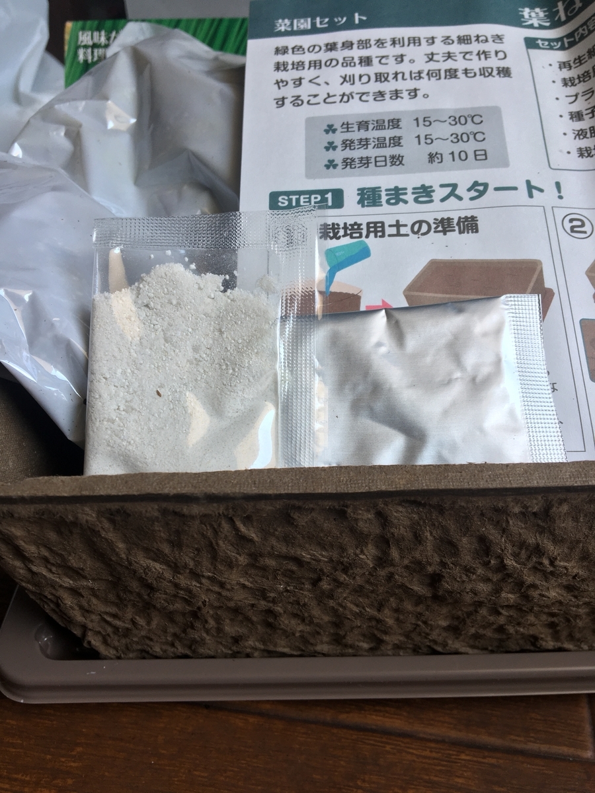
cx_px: 298
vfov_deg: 61.7
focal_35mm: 29
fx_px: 665
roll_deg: +2.0
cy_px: 396
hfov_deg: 48.2
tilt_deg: -37.8
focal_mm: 4.15
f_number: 2.2
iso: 25
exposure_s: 1/60
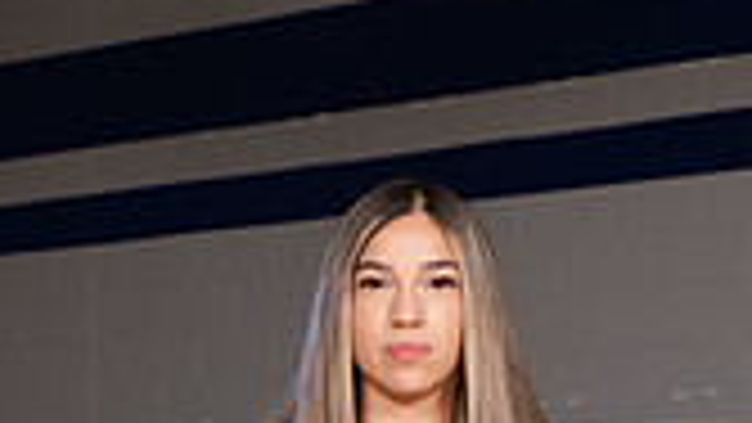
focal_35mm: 141
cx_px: 419
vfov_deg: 8.1
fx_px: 2812
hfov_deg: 15.2
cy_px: 945
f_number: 7.1
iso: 500
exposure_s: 1/320
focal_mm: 50
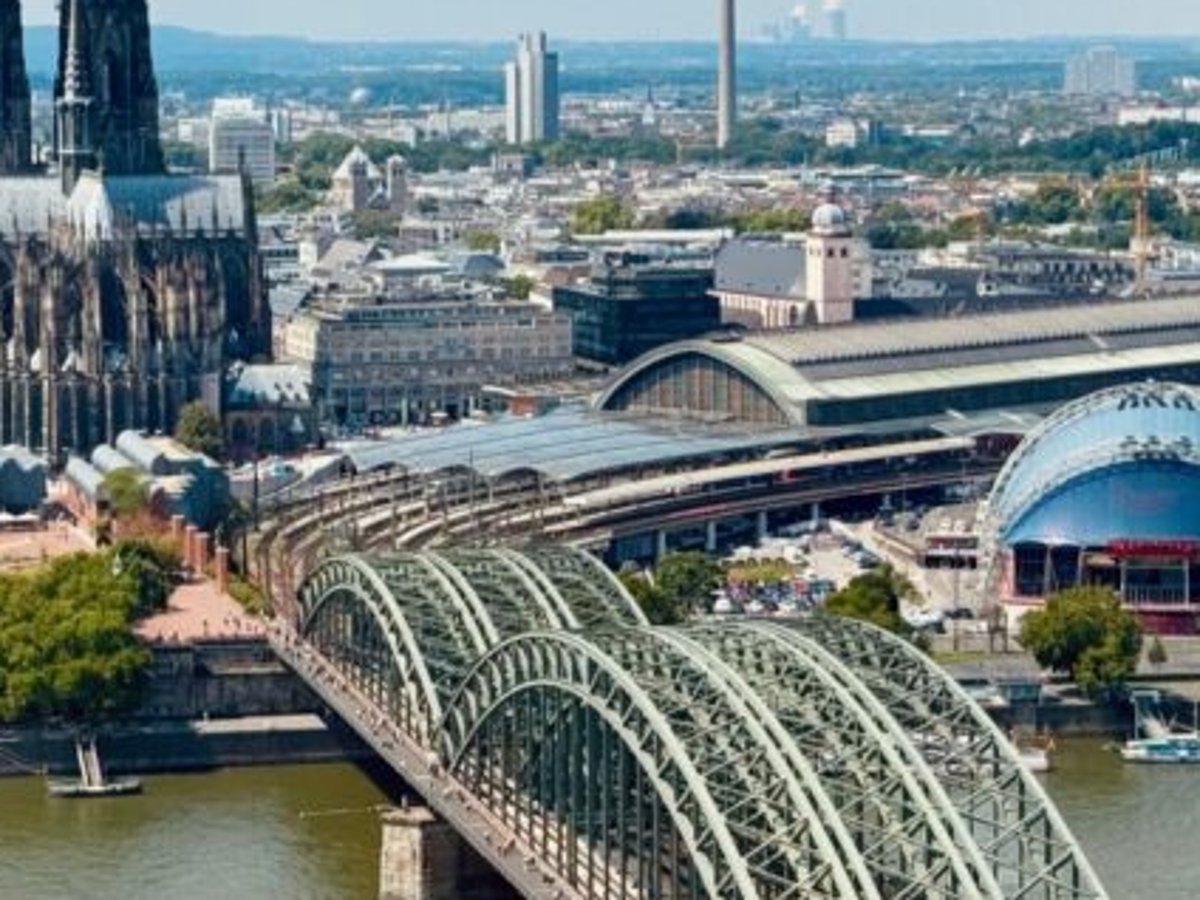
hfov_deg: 17.0
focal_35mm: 116
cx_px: 478
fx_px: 4021
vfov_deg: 12.8
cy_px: 481
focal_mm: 6.76
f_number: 1.78
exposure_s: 1/4049
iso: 64
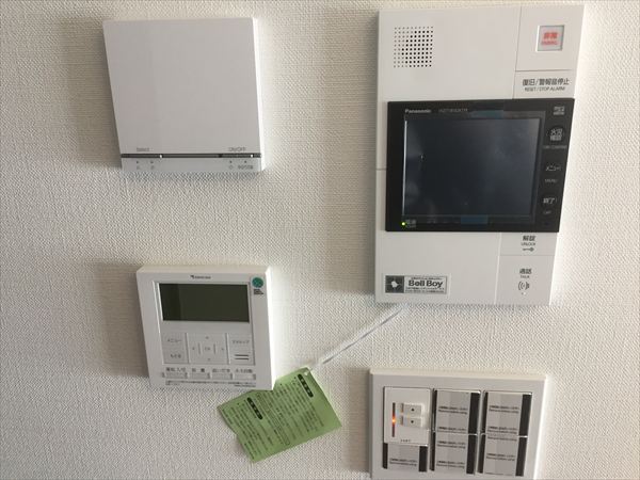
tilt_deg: -18.4
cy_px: 240
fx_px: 536
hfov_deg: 61.7
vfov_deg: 48.2
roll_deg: +0.5
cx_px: 320
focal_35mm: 29
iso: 64
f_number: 2.2
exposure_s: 1/33
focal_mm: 4.15
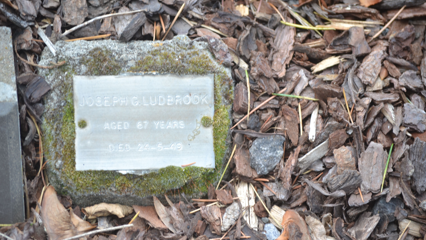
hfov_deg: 11.4
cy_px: 142
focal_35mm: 189
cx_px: 213
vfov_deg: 6.4
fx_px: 2135
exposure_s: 1/125
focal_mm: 120
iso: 160
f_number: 5.6
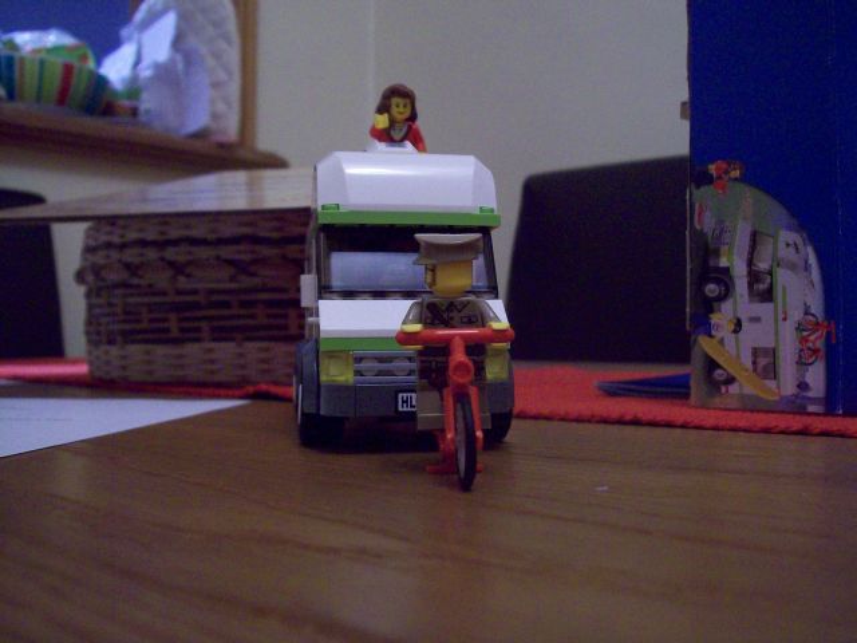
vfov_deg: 39.7
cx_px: 428
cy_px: 322
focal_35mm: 36
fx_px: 891
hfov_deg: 51.4
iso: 200
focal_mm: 6
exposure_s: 1/8
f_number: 2.7
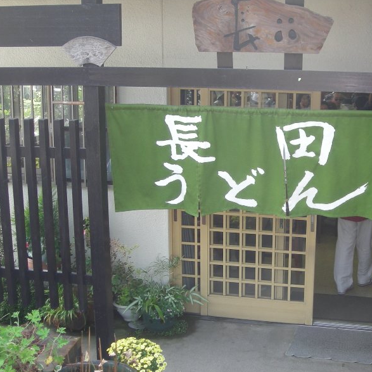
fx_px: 657
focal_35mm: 54
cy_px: 166
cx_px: 278
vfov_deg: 31.6
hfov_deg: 31.1
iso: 50
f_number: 2.8
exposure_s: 1/83.3
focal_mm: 5.7
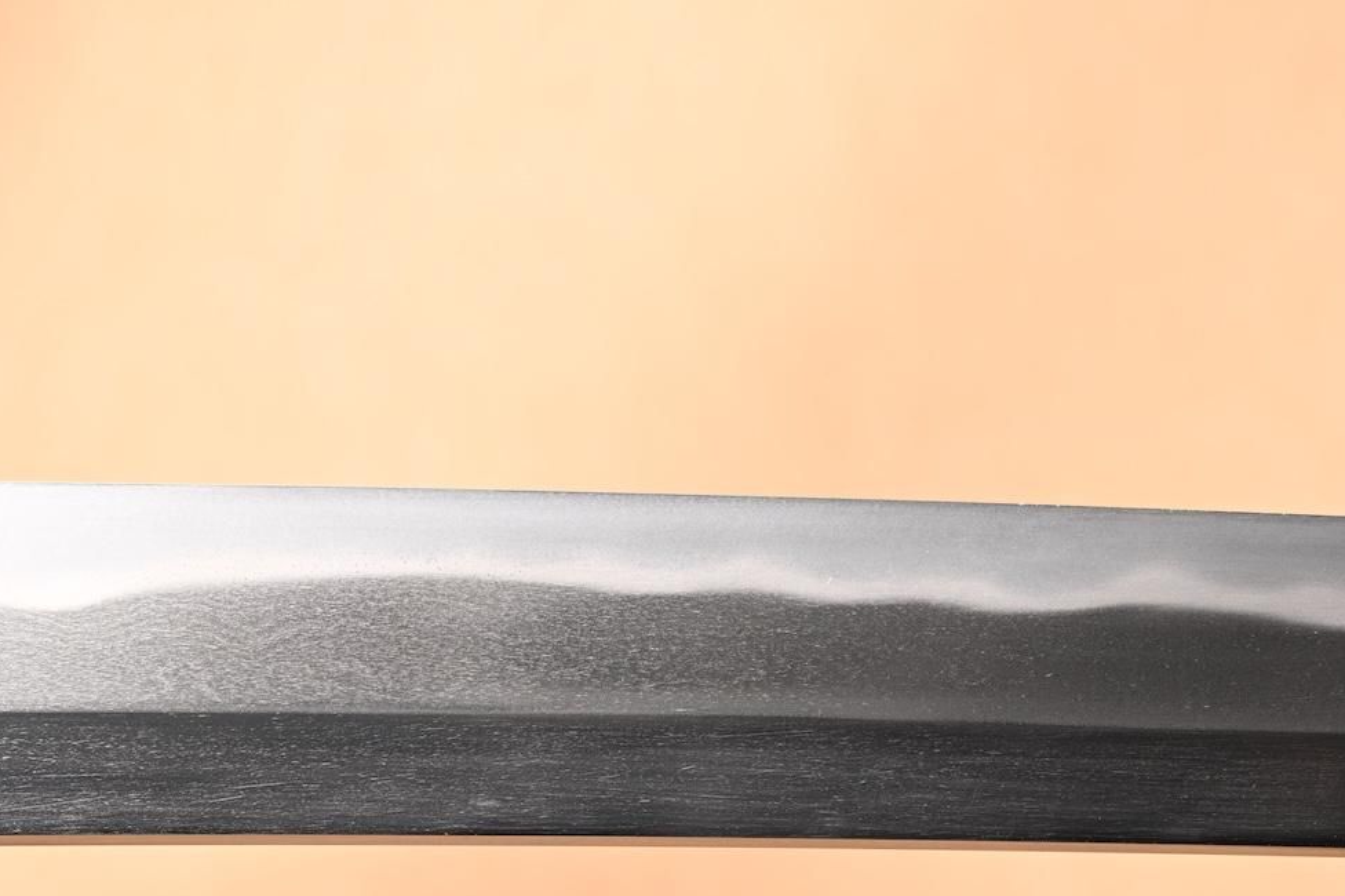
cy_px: 618
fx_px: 5303
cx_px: 934
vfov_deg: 9.6
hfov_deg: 14.4
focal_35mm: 142
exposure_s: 1/2
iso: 100
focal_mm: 66
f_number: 5
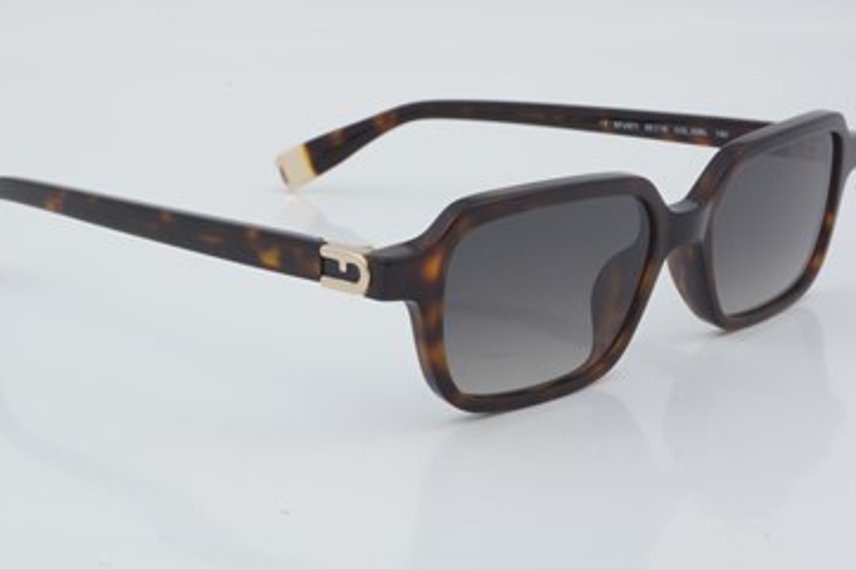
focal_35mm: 83
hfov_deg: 24.5
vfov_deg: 16.4
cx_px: 403
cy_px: 261
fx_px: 1972
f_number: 29
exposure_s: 1/4
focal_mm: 50
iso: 100
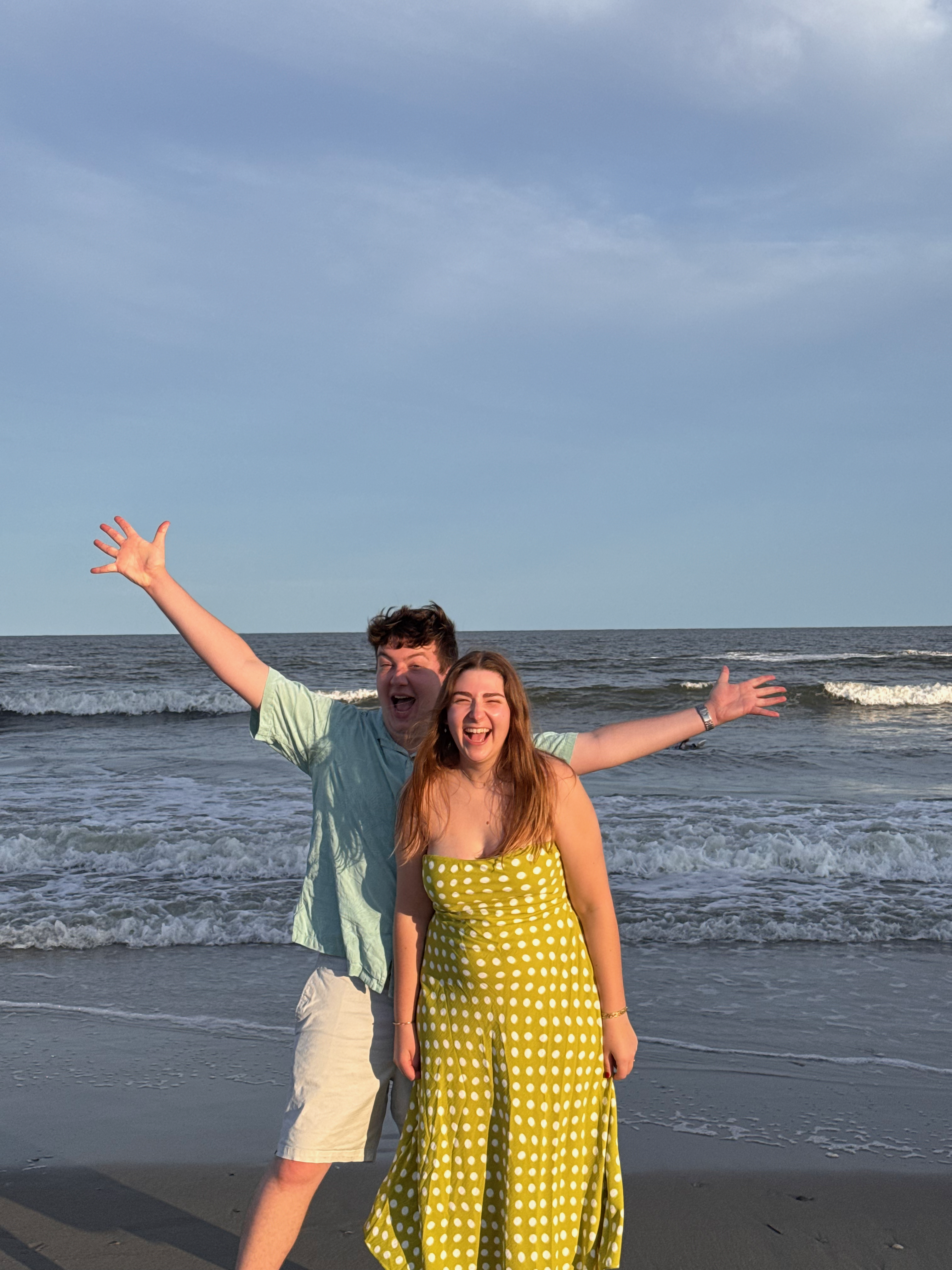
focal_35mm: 48
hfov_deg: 30.3
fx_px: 1760
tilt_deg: -0.5
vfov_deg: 39.7
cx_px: 476
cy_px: 635
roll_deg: +0.3
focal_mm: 6.76
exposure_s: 1/3610
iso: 64
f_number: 1.78
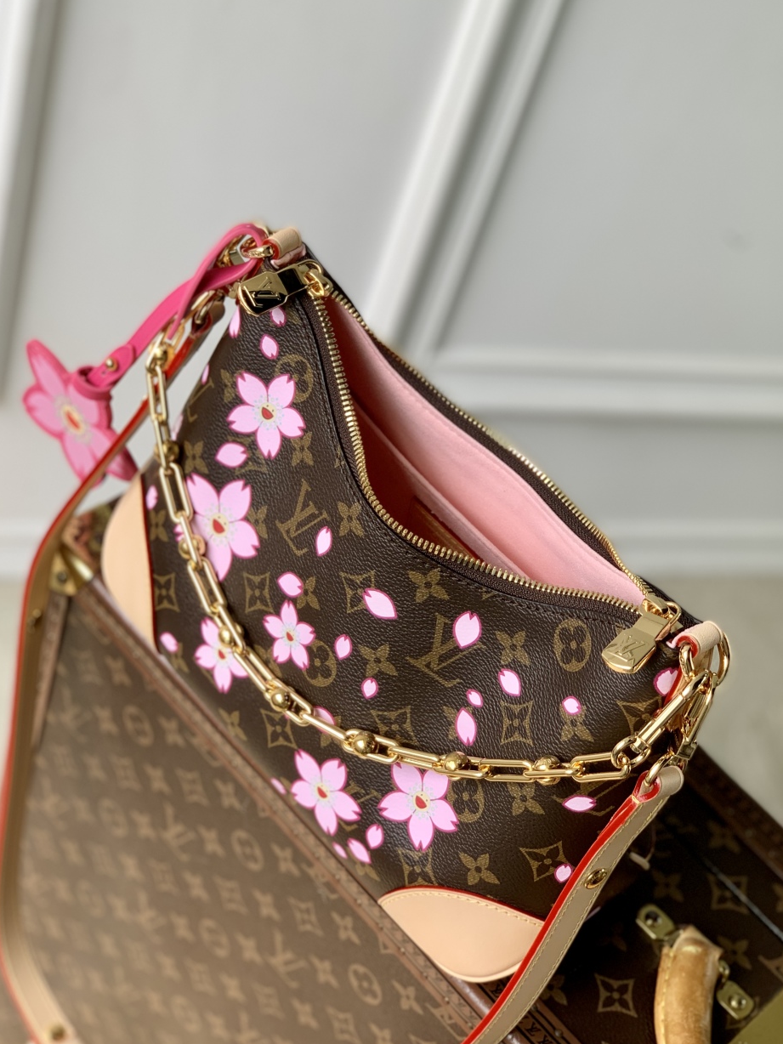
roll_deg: -20.2
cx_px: 408
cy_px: 485
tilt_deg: -43.7
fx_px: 1840
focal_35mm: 61
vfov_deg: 31.7
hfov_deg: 24.0
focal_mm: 6
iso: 16
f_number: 2.4
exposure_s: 1/123
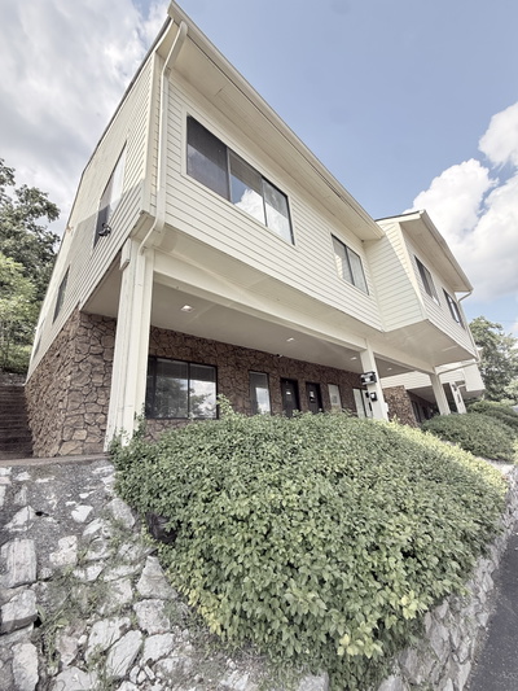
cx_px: 259
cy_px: 346
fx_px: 279
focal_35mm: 14
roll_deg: +4.3
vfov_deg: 102.1
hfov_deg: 85.7
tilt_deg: +19.8
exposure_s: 1/574
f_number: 2.2
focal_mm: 2.22
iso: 50
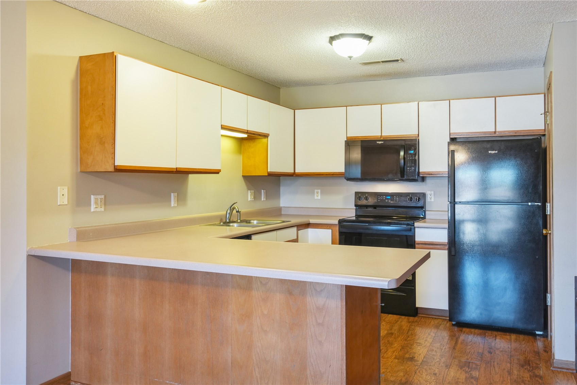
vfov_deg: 42.3
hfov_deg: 60.3
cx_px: 288
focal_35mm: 31
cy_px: 192
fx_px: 497
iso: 640
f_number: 8
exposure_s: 1/120
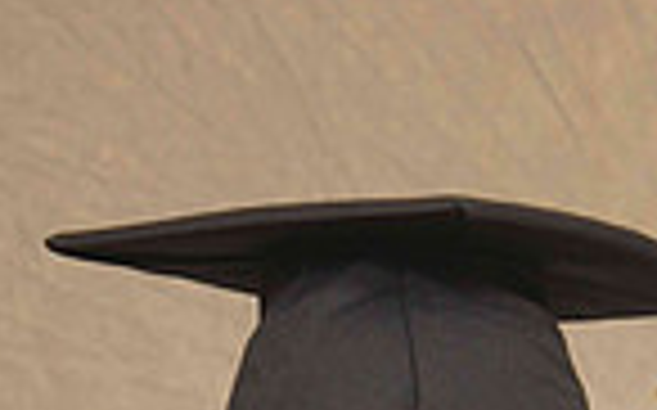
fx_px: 4383
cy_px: 775
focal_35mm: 245
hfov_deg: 8.6
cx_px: 439
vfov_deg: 5.3
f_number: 5
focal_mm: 52
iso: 200
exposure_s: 1/125
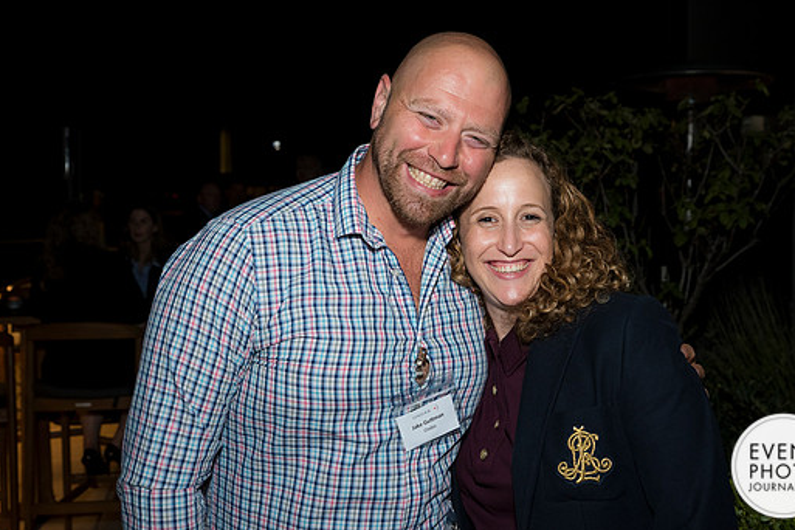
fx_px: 950
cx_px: 439
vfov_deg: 31.2
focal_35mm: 43
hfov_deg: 45.4
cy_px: 269
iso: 1250
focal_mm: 38
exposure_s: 1/125
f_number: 5.6
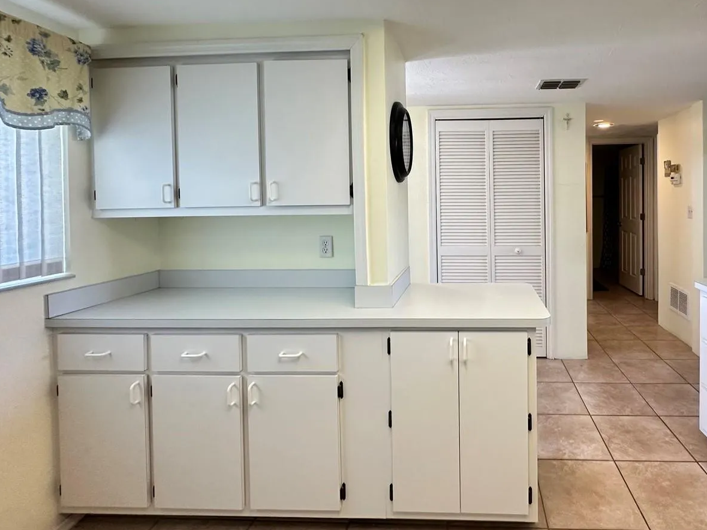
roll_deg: +1.0
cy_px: 204
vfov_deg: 67.8
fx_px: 388
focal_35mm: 19
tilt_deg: -0.9
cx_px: 459
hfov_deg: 82.4
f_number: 2.2
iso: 200
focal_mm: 2.22
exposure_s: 1/60
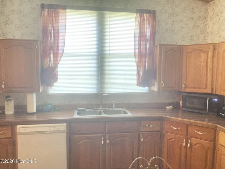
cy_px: 84
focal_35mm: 28
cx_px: 112
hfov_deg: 63.4
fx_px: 182
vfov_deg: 49.7
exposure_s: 1/60
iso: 320
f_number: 1.8
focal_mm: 3.99
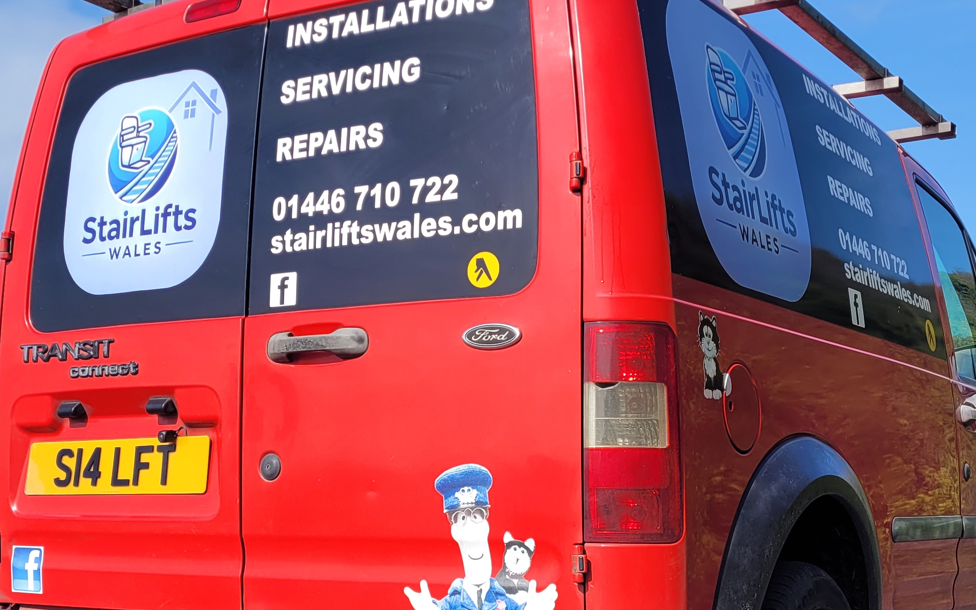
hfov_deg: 36.9
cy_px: 427
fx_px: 1463
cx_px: 475
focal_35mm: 55
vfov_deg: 23.4
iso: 40
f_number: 1.8
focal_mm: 5.4
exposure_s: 1/2524
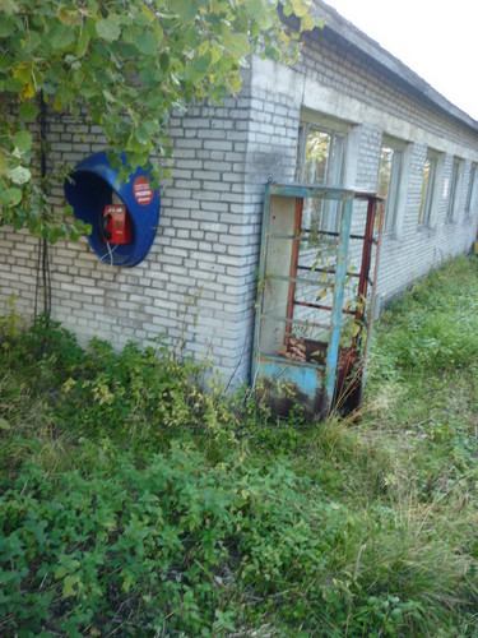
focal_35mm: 33
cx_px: 239
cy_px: 319
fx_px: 608
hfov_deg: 42.9
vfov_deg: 55.4
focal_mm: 5.5
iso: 80
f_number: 2.8
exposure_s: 1/60
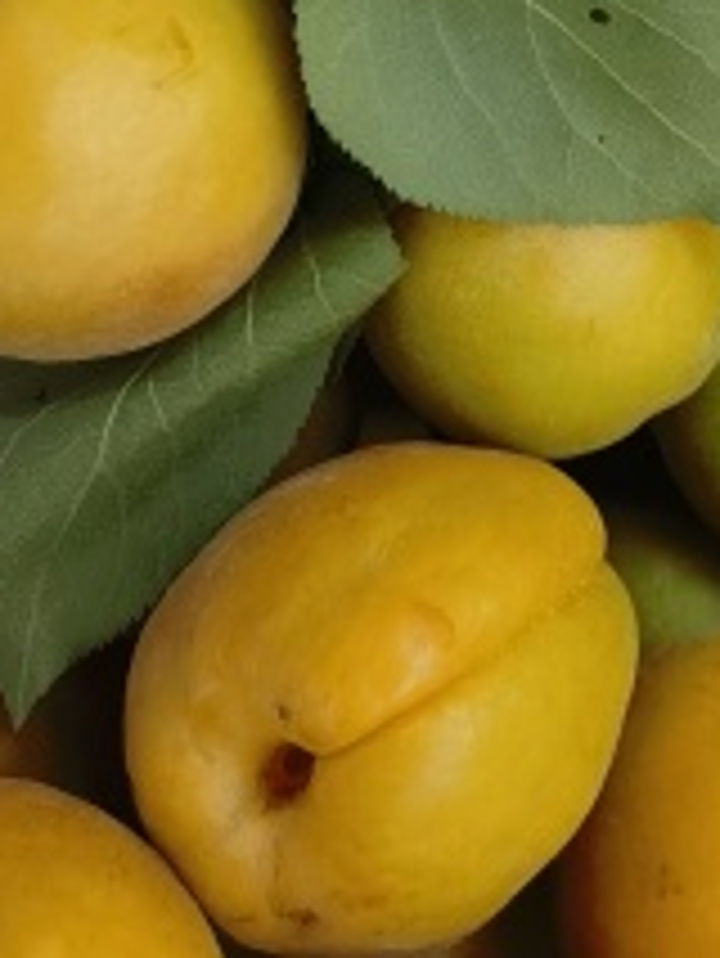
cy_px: -699
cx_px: 1242
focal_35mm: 135
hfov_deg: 10.4
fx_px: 3740
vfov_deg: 13.3
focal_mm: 6.67
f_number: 1.9
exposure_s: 1/893
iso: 125
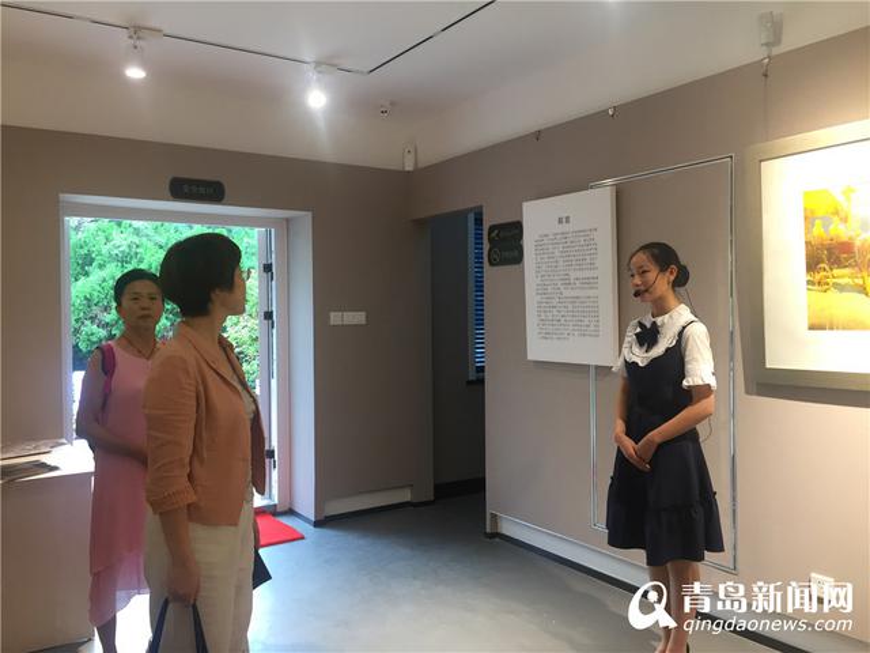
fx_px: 729
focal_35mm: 29
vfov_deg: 48.2
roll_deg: -0.2
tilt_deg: -1.7
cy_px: 326
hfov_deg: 61.7
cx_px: 435
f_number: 2.2
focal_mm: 4.15
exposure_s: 1/33
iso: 32
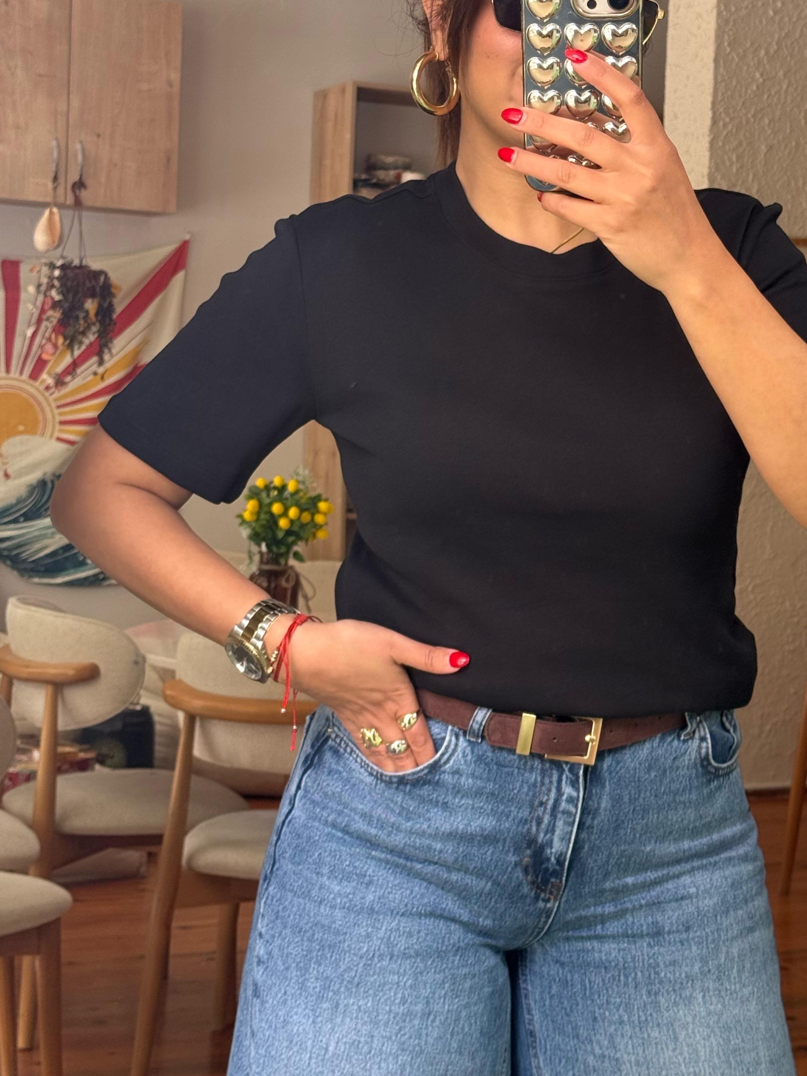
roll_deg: -2.5
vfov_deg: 27.8
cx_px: 564
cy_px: 511
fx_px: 2176
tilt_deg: -21.9
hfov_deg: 20.9
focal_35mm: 70
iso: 64
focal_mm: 6.76
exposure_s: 1/249
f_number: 1.78
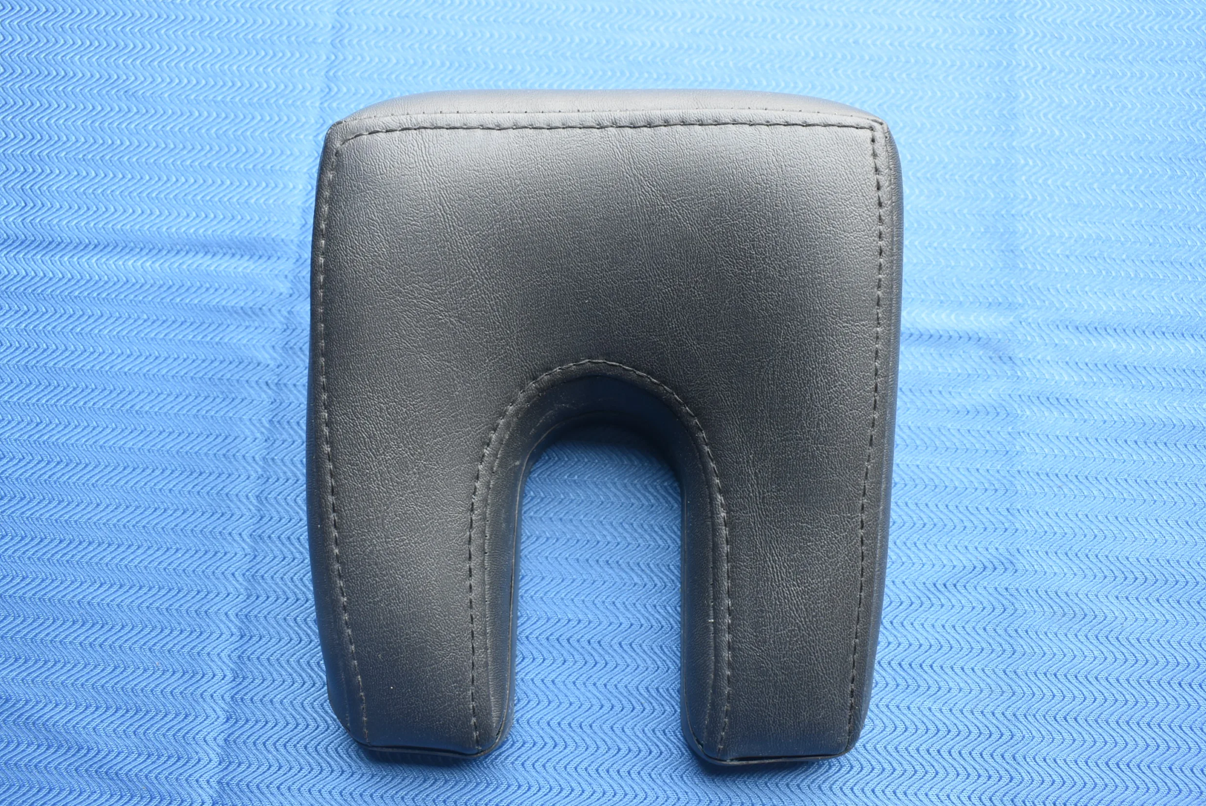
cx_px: 602
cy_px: 409
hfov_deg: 60.2
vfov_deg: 42.4
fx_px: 1039
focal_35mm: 31
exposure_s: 1/125
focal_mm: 20
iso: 400
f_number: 5.6
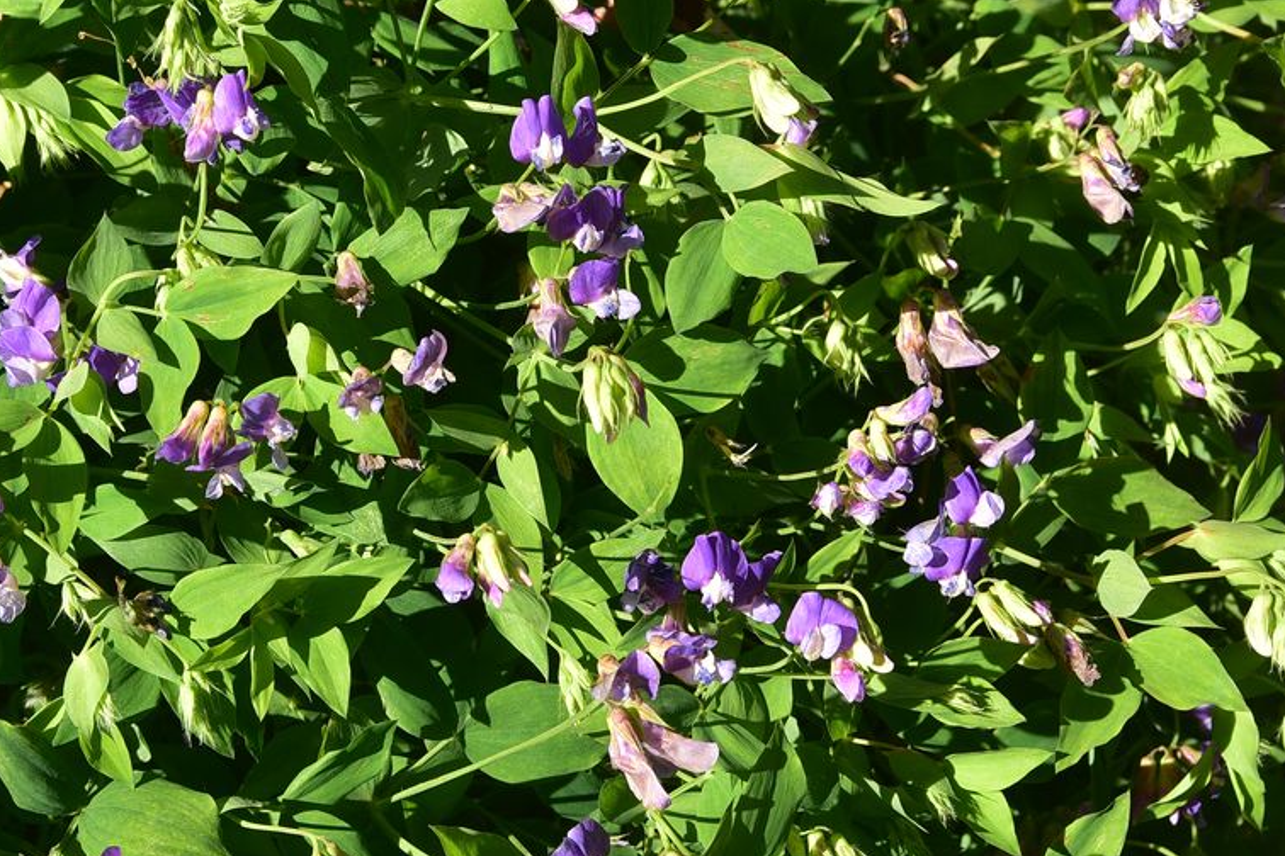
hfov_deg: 23.6
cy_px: 349
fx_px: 3069
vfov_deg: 15.9
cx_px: 688
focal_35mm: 86
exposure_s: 1/125
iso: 160
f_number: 11
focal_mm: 50
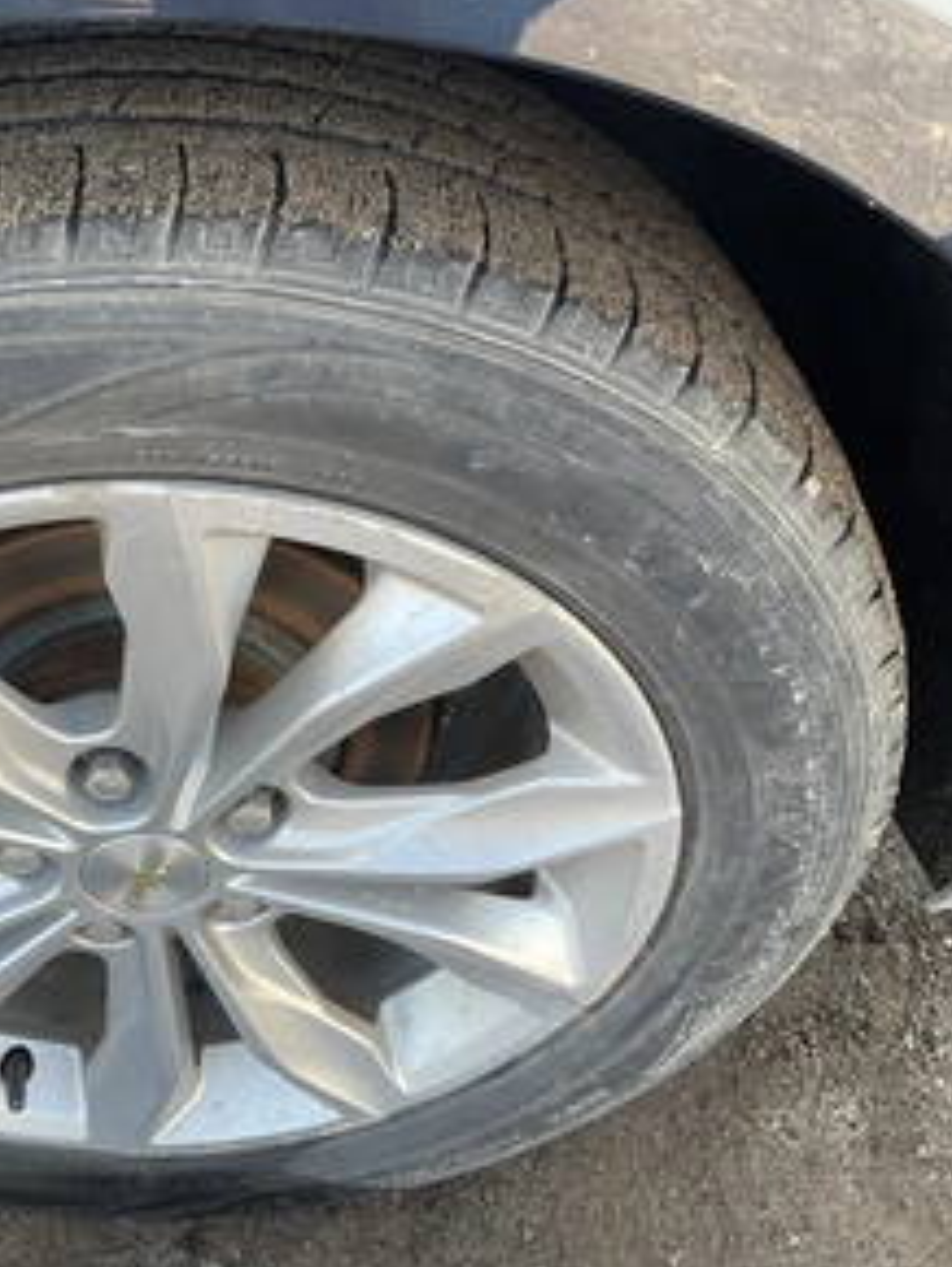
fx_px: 1465
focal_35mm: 40
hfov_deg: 34.7
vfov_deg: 46.8
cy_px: 638
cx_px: 170
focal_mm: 3
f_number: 1.8
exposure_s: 1/122
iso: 20
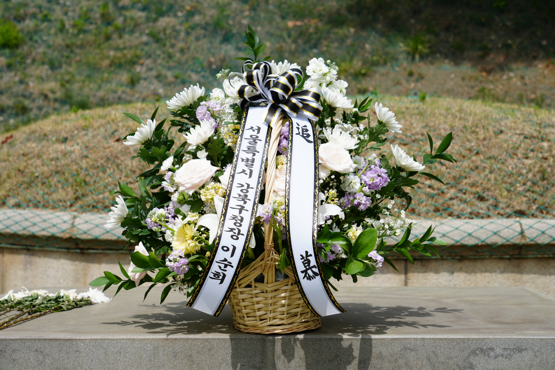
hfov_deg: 33.4
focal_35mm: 60
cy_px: 185
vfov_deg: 22.6
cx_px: 278
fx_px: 925
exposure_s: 1/400
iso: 100
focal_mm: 60
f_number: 6.3
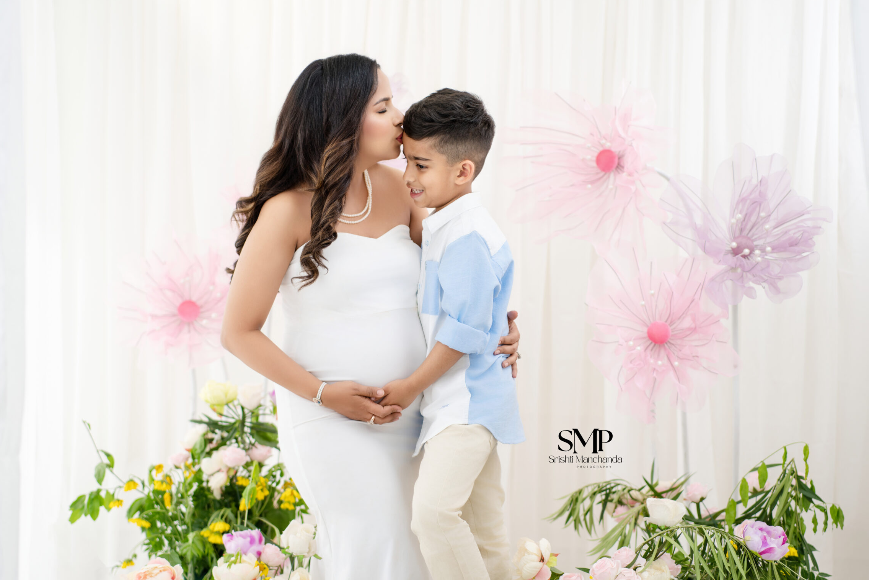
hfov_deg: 32.4
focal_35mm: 62
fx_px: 1496
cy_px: 307
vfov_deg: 21.9
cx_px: 422
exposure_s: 1/100
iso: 100
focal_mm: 55
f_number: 2.2
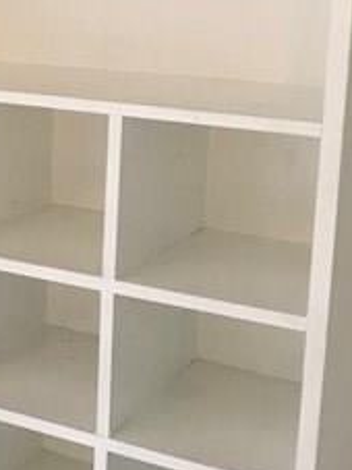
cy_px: 149
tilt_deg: -9.9
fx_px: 1072
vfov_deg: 24.6
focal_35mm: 79
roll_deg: -0.8
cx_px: -58
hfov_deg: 17.8
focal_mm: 3.99
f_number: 1.8
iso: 100
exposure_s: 1/9
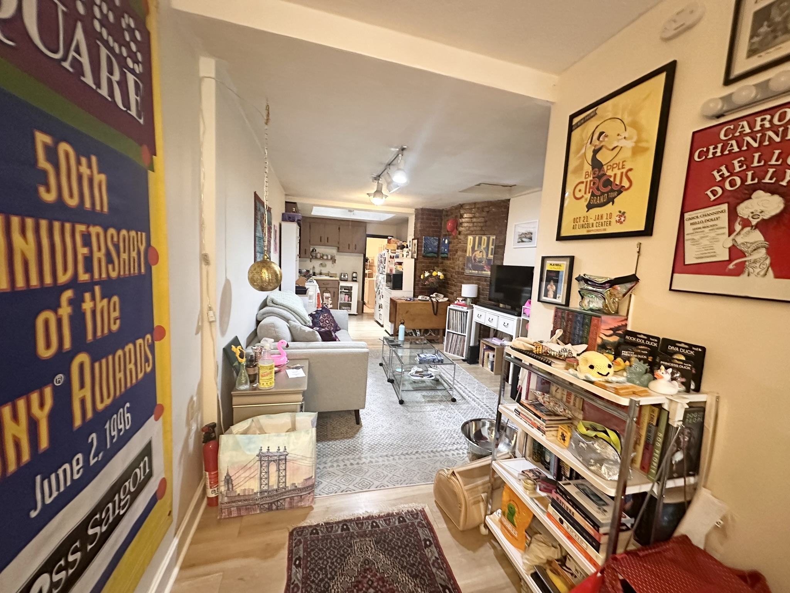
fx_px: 320
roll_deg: -3.7
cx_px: 395
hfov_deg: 102.1
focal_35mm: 14
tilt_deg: -6.3
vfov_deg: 85.7
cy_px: 296
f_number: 2.2
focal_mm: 2.22
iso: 1000
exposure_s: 1/60
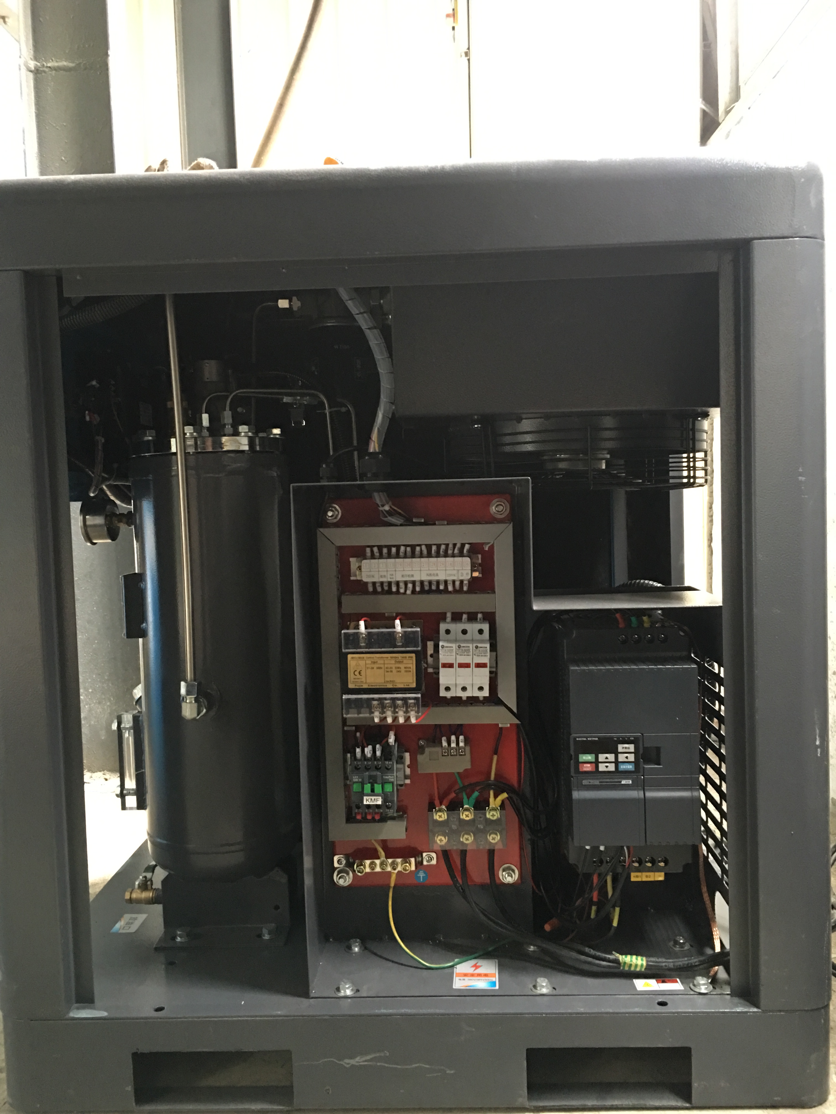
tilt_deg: -4.2
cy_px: 557
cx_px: 418
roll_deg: +2.0
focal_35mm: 29
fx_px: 934
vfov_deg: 61.7
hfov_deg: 48.2
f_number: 2.2
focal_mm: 4.15
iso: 125
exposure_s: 1/8
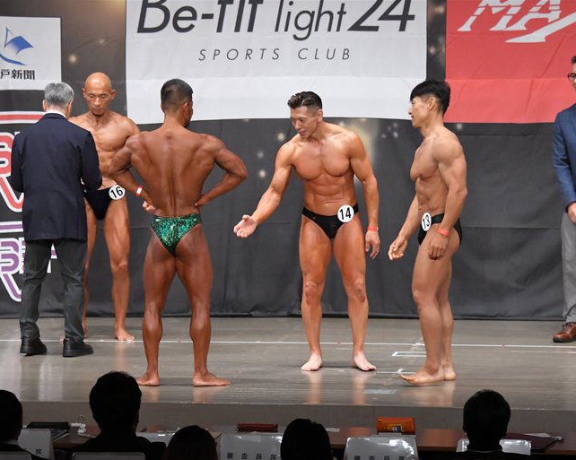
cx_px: 236
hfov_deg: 11.4
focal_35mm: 170
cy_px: 230
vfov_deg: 9.1
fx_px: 2897
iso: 6400
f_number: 5.6
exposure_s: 1/400
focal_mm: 100
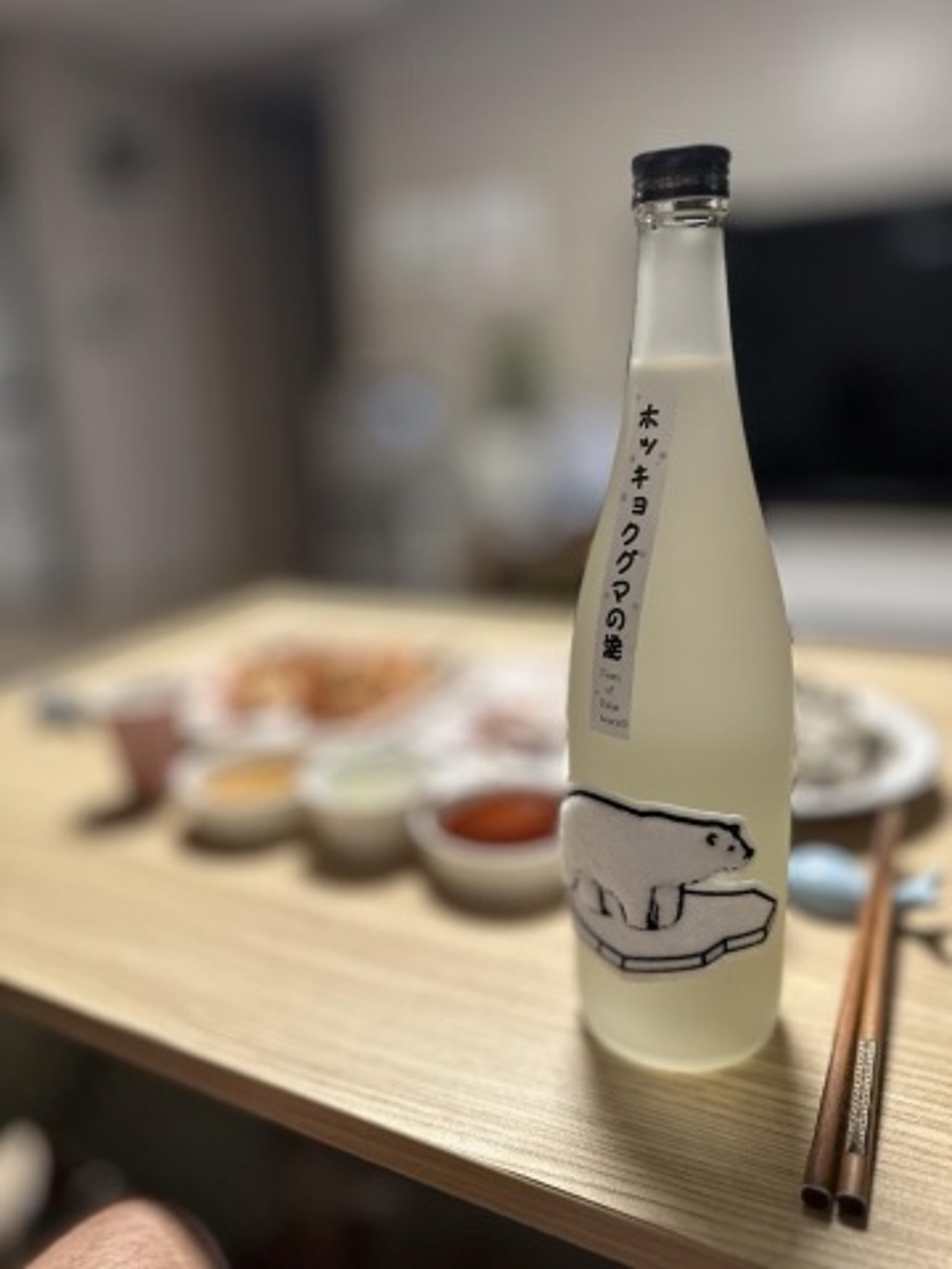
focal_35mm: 24
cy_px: 634
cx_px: 476
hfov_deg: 56.8
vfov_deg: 71.6
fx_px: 880
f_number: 1.78
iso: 125
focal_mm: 6.86
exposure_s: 1/60
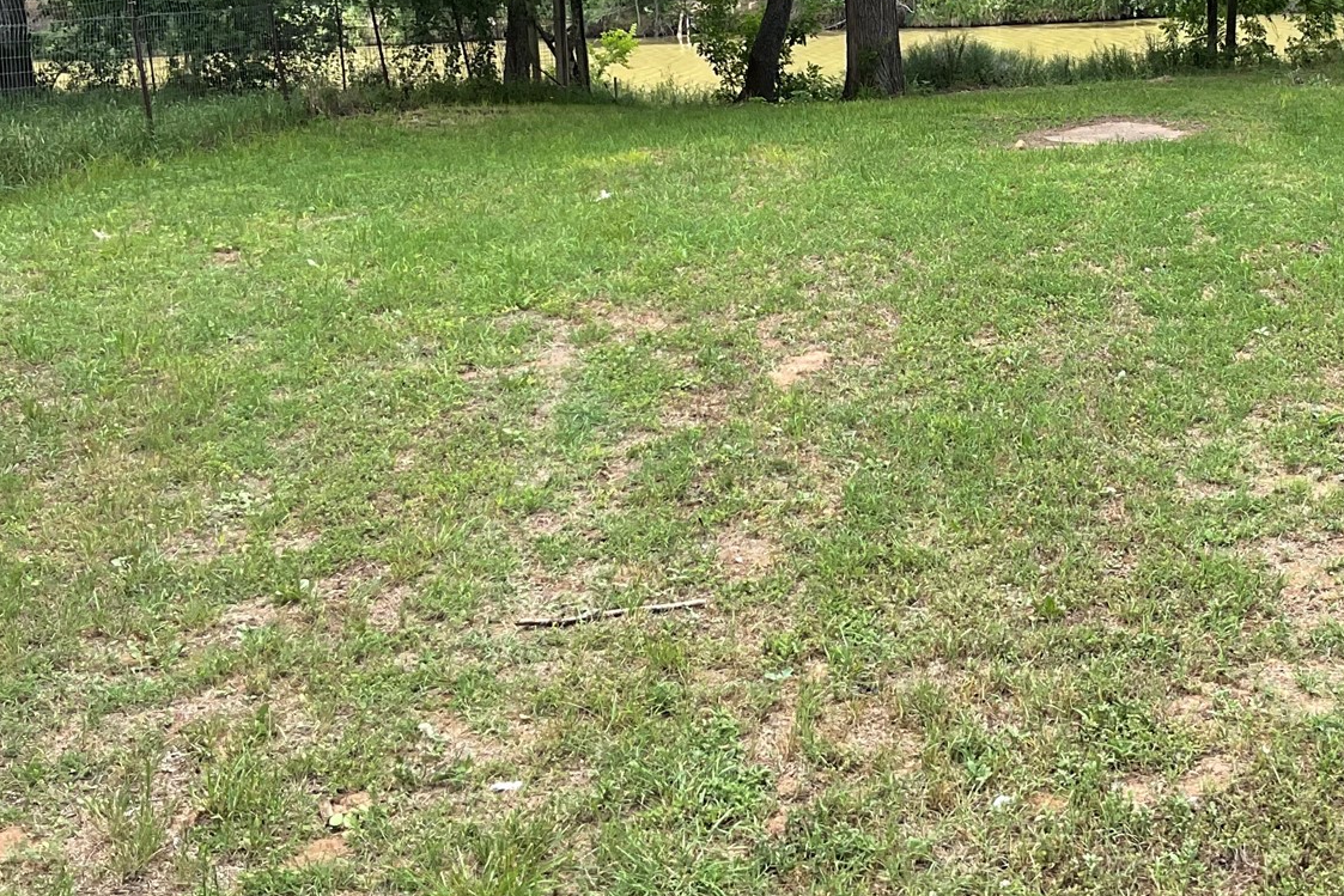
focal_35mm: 55
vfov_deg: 24.2
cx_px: 993
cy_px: 159
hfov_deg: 35.5
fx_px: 2053
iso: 16
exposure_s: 1/454
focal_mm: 3
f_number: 1.8
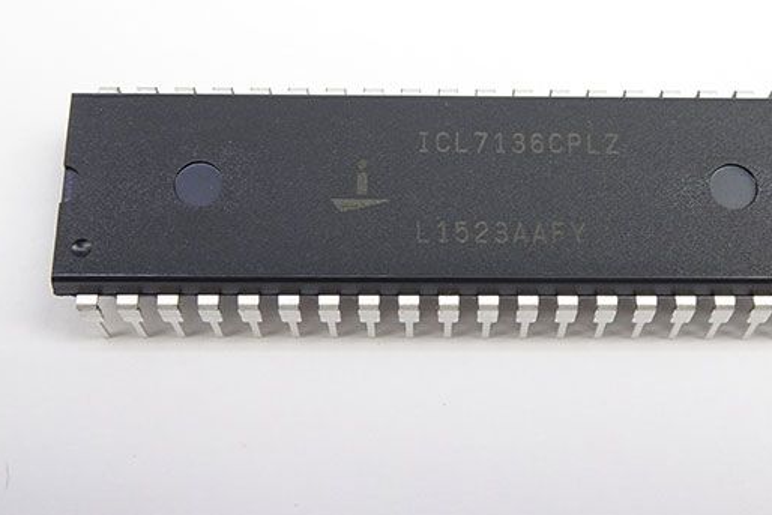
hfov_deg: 44.3
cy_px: 213
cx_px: 463
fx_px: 944
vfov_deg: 30.5
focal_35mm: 44
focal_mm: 5.79
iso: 100
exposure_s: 1/40
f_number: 4
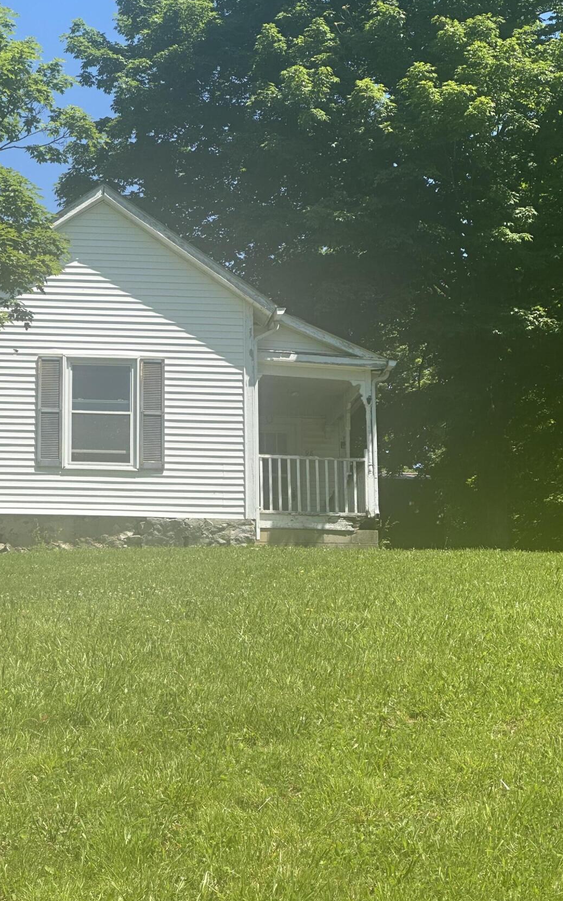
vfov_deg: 21.2
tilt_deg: +13.6
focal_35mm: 98
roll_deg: -0.5
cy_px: 422
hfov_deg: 13.3
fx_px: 2406
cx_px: 237
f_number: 2.8
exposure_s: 1/401
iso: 32
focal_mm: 9
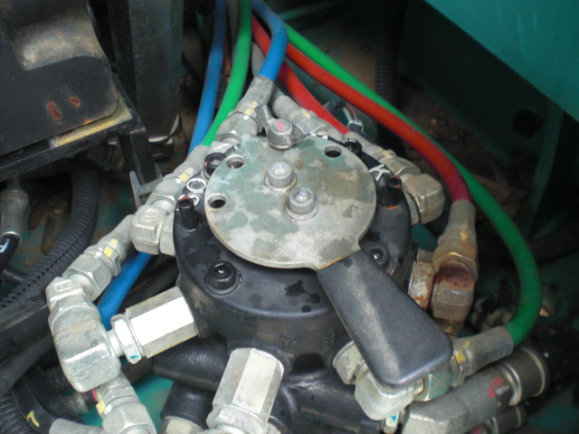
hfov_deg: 49.0
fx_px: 636
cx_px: 290
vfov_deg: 37.7
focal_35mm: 38
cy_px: 217
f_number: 3.1
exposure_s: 1/60
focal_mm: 6.3
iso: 200
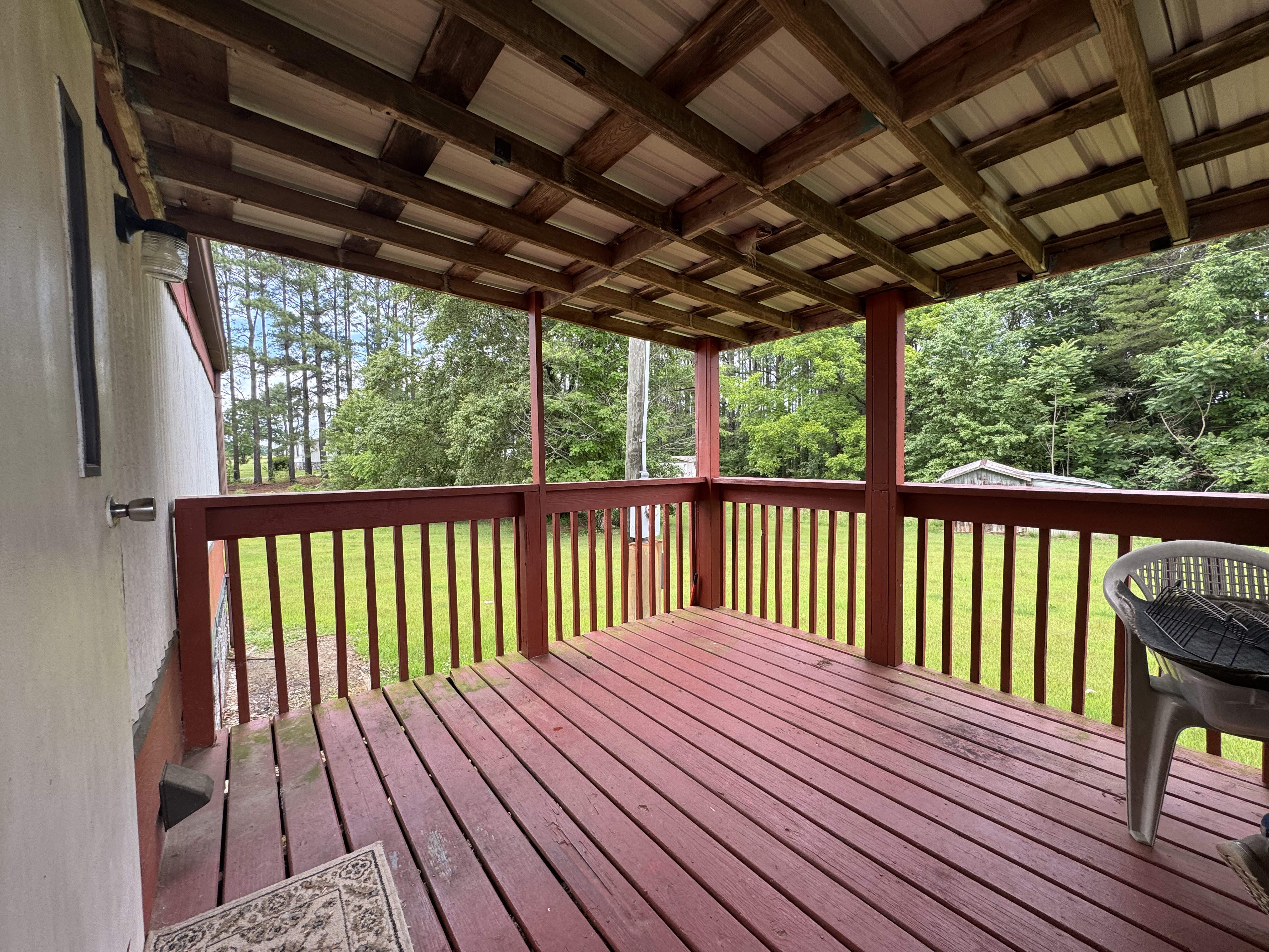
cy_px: 476
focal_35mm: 14
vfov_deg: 85.7
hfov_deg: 102.1
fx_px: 513
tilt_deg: -2.3
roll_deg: +0.7
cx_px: 634
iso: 40
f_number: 2.2
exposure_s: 1/207
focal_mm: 2.22
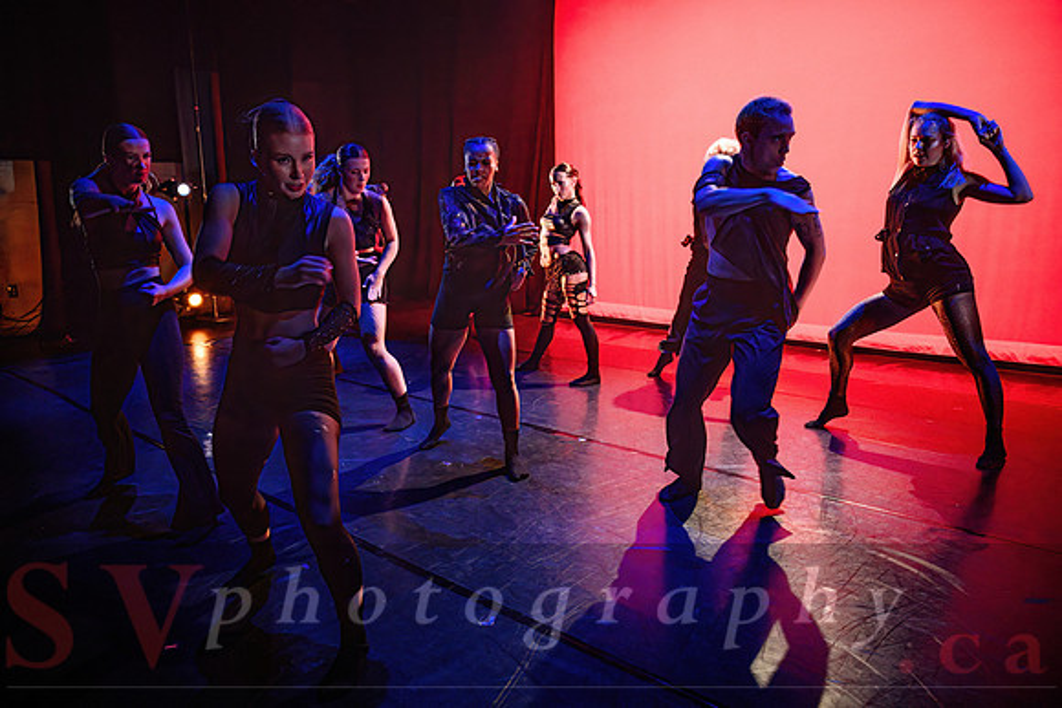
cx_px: 481
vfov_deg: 48.5
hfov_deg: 67.9
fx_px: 786
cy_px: 360
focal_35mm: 27
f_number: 2.8
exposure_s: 1/300
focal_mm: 24
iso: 3200
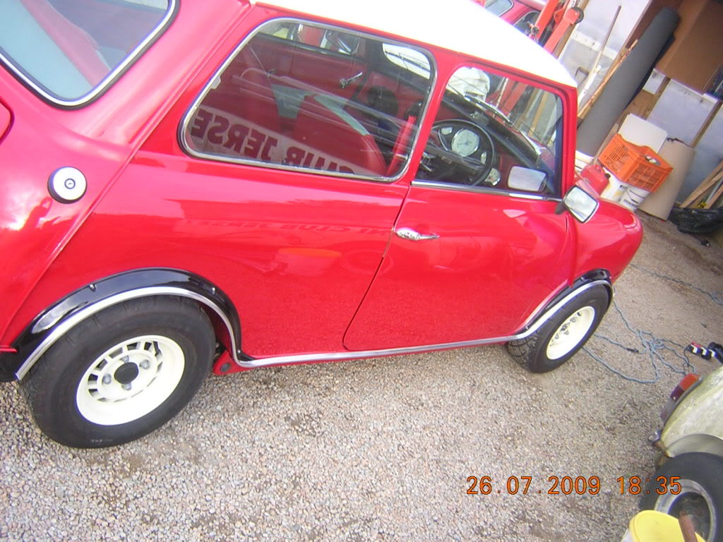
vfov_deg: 39.7
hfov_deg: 51.4
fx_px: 752
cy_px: 271
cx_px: 362
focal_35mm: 36
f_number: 2.6
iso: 100
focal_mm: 4.7
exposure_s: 1/55.9
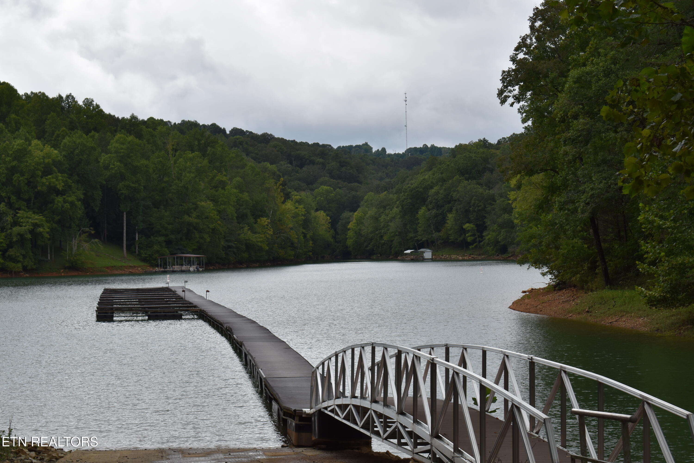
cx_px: 347
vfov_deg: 16.6
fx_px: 1590
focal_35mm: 82
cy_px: 232
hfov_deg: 24.6
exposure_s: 1/200
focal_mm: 55
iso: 100
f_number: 9
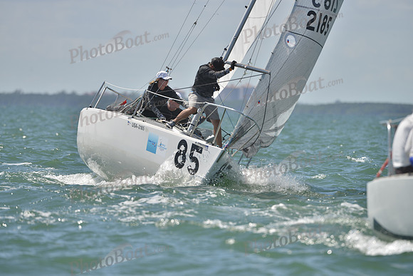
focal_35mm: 400
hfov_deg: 5.2
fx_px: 4590
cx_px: 206
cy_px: 138
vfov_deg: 3.4
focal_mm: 400
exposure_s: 1/1250
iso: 200
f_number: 6.3
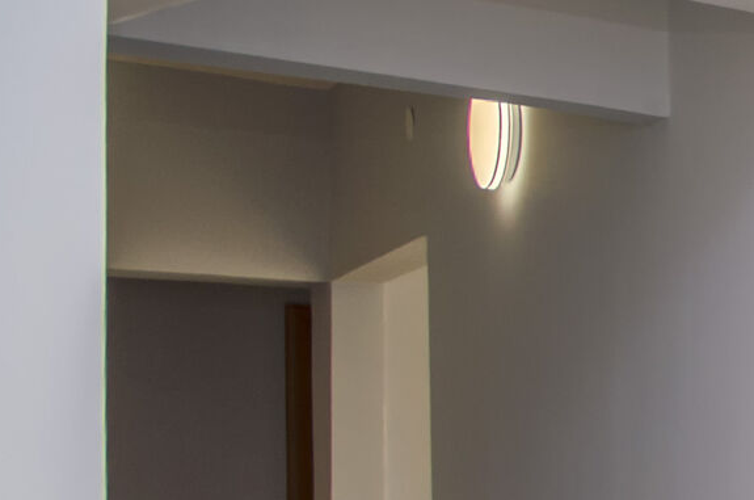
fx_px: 1526
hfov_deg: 15.4
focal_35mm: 73
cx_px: 1785
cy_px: 619
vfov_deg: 17.6
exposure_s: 1/80
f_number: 7.1
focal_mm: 10
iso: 100
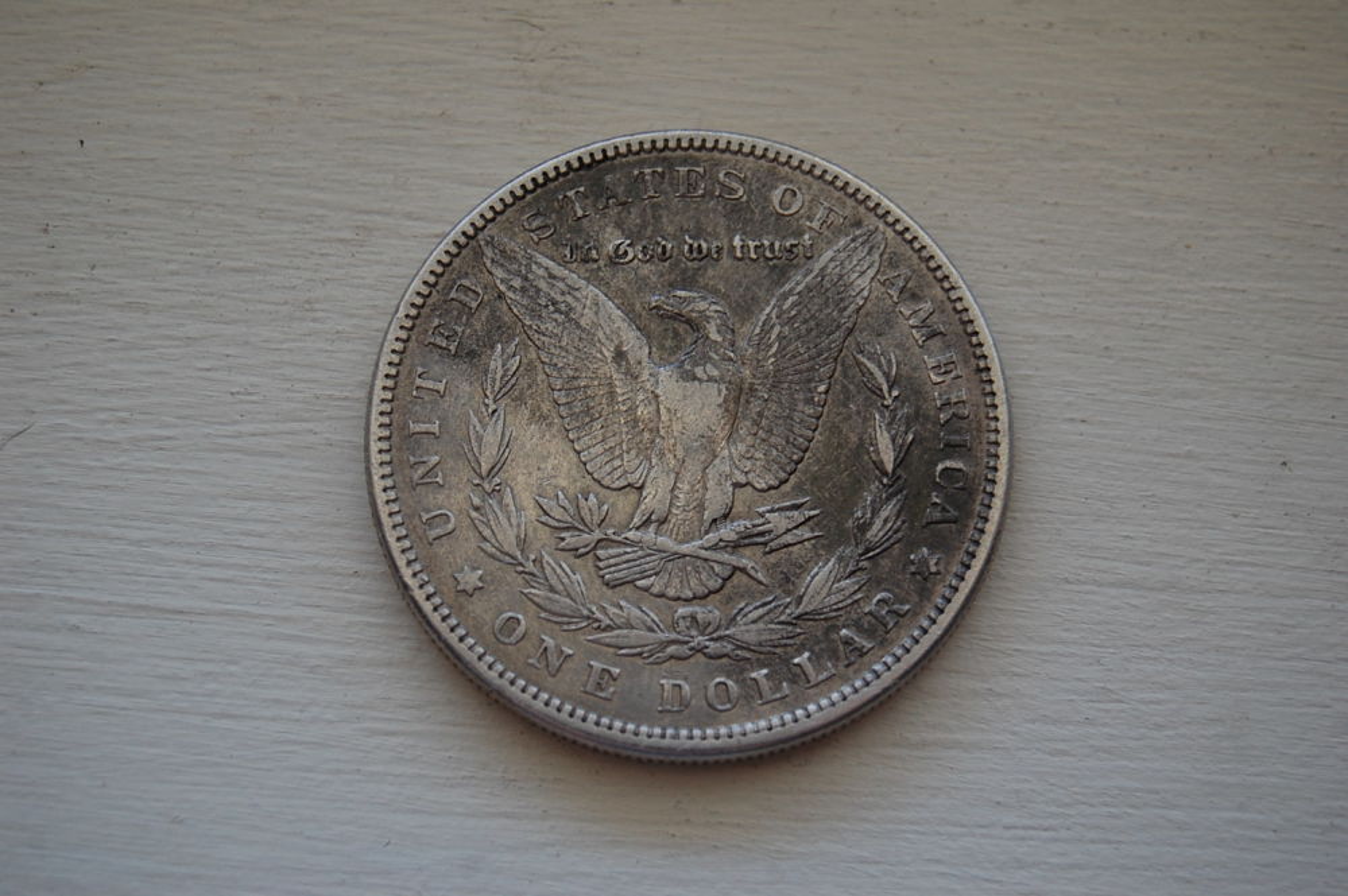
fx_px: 2806
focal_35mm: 75
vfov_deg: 18.2
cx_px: 674
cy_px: 448
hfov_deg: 27.0
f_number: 5.6
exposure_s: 1/80
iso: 400
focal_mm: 50
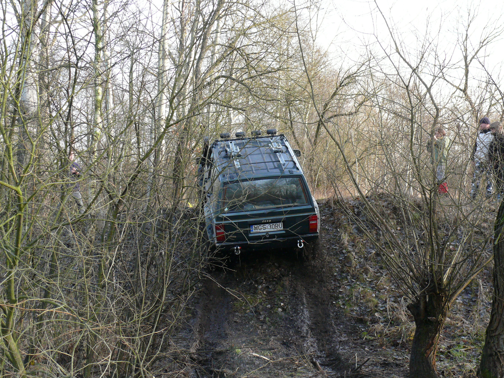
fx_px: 815
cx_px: 252
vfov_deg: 26.1
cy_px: 189
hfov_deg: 34.3
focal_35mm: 56
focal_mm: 10.4
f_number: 4
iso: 200
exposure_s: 1/125
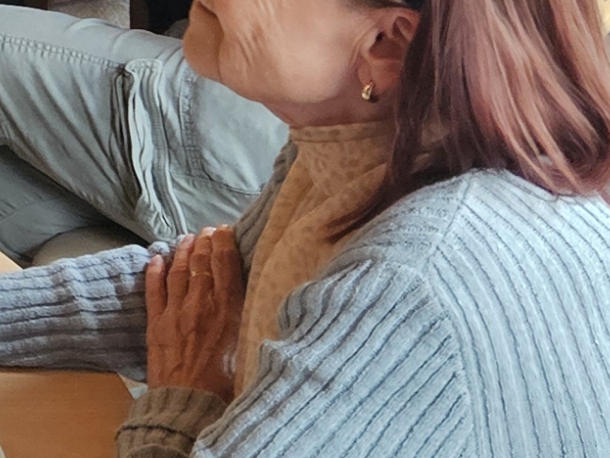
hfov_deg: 12.2
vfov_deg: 9.5
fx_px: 2502
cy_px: -589
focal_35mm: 142
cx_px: -636
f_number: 1.8
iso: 250
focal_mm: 5.4
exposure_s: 1/100
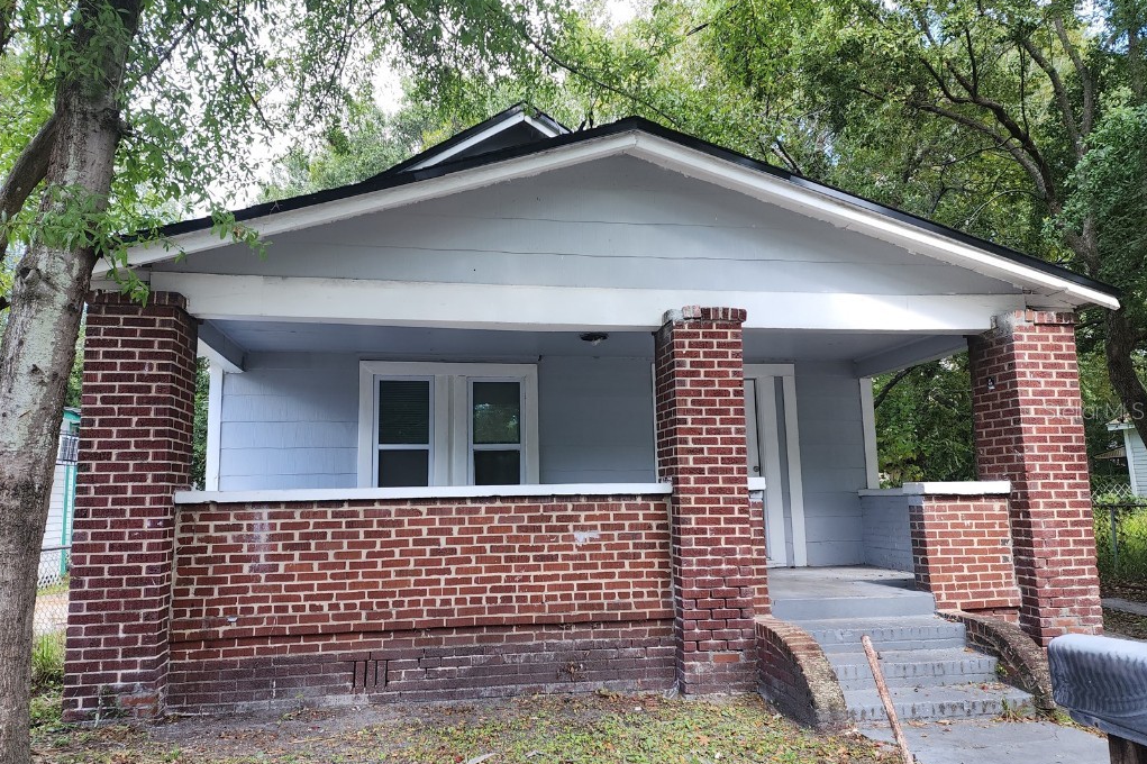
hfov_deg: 73.8
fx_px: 764
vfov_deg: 53.1
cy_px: 410
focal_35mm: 24
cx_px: 574
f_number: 1.8
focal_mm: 6.4
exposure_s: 1/120
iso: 20
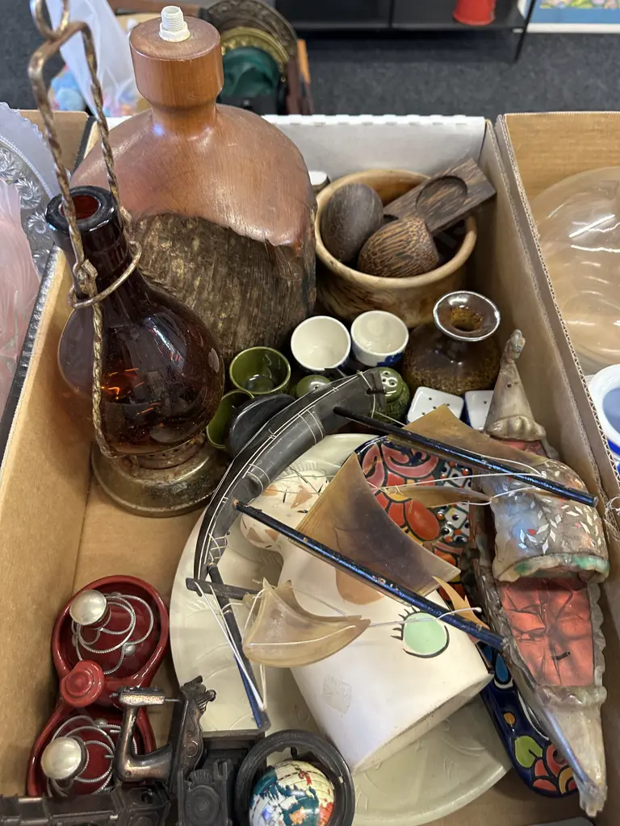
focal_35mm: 24
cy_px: 413
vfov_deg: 71.6
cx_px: 310
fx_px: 573
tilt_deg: -56.9
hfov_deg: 56.8
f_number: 1.78
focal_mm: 6.86
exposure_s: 1/50
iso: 250
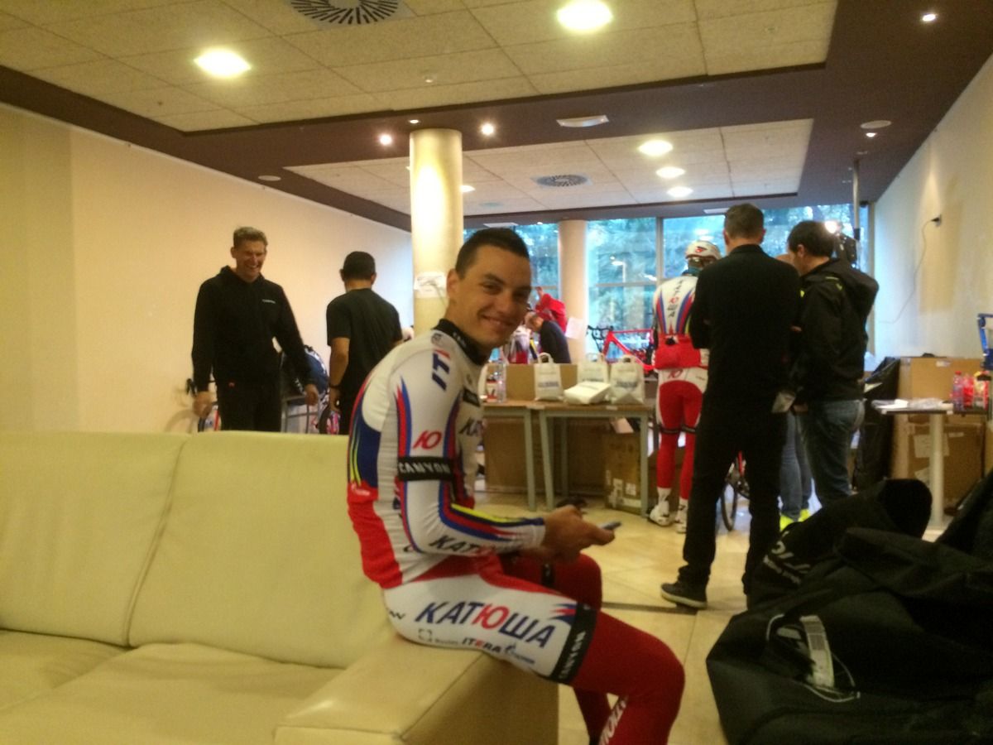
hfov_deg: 61.7
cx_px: 496
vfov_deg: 48.2
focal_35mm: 29
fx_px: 832
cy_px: 372
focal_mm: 4.15
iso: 320
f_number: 2.2
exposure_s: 1/25
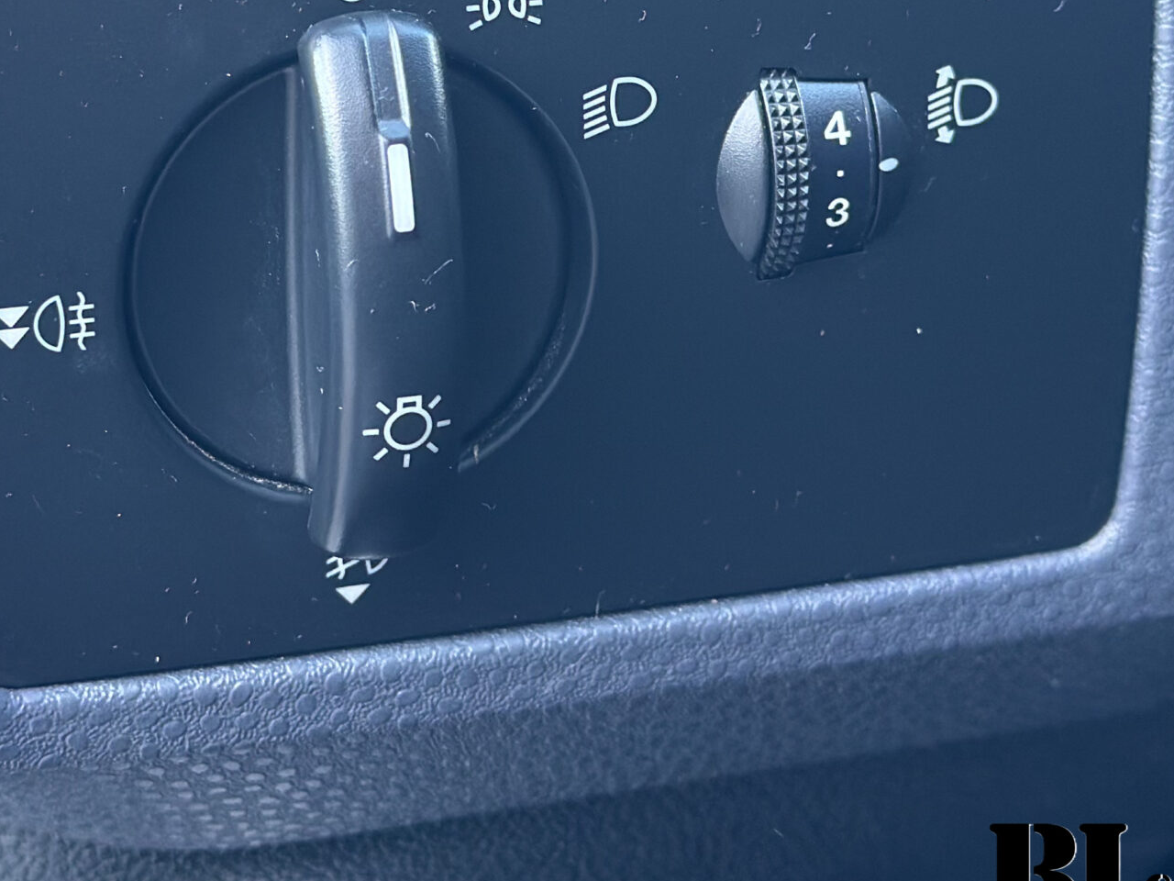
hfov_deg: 20.4
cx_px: 527
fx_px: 3256
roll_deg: -1.0
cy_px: 131
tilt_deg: -20.9
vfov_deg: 15.3
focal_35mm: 96
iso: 160
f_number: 1.78
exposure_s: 1/60
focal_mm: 6.86
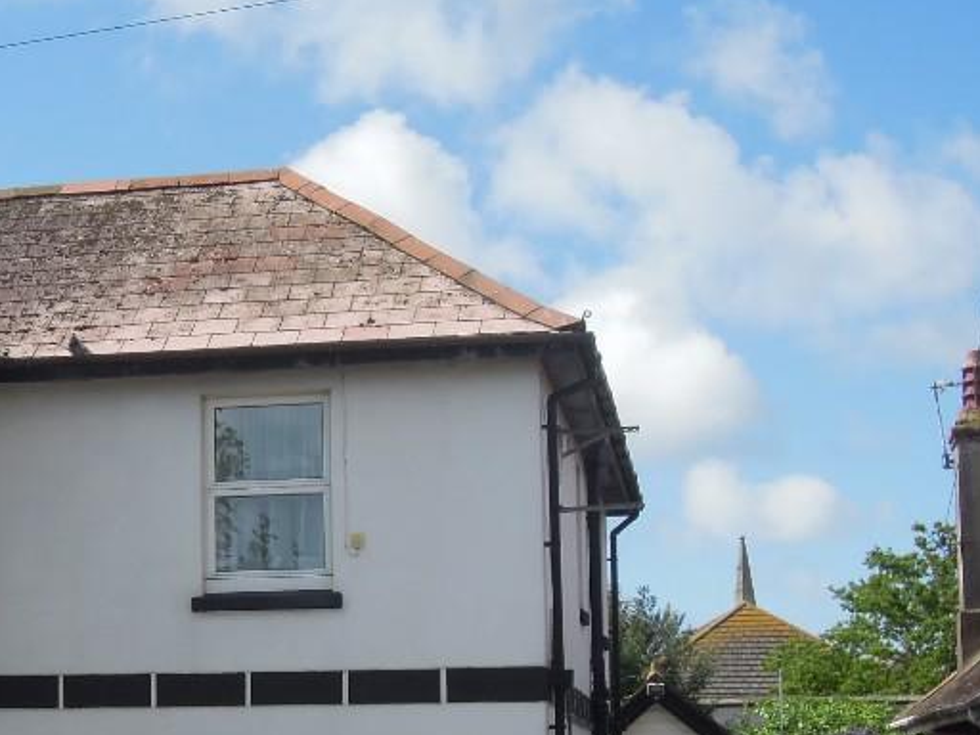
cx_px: 23
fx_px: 2548
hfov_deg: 21.1
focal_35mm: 90
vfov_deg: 16.3
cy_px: 563
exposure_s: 1/1250
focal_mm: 8.1
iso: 160
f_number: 4
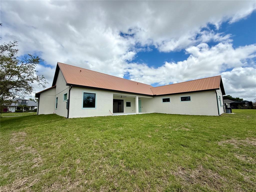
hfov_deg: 102.1
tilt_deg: +6.8
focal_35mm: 14
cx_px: 128
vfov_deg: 85.7
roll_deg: +0.5
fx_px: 104
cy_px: 96
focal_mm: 2.22
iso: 50
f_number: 2.2
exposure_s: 1/3663
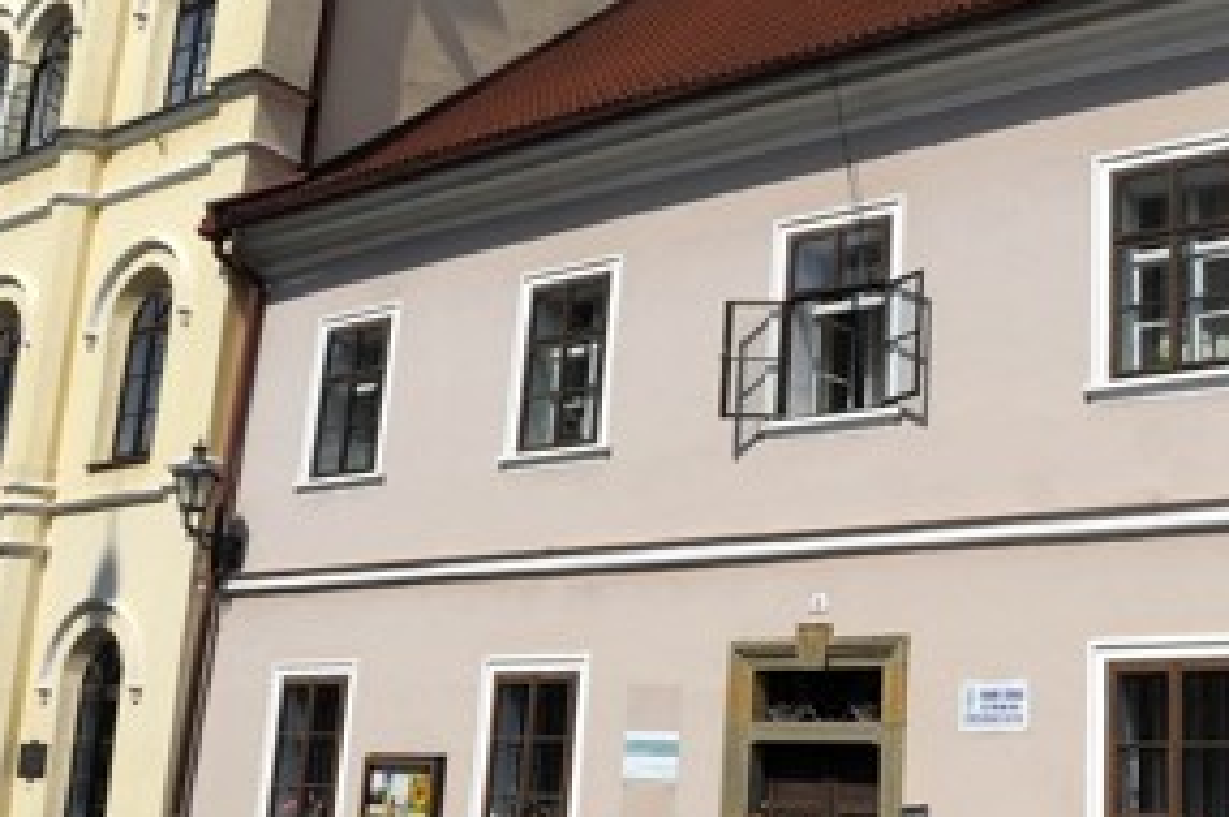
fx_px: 1398
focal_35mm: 41
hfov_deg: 44.7
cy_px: 477
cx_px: 1010
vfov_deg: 32.5
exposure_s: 1/2500
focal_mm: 17
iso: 200
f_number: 5.6
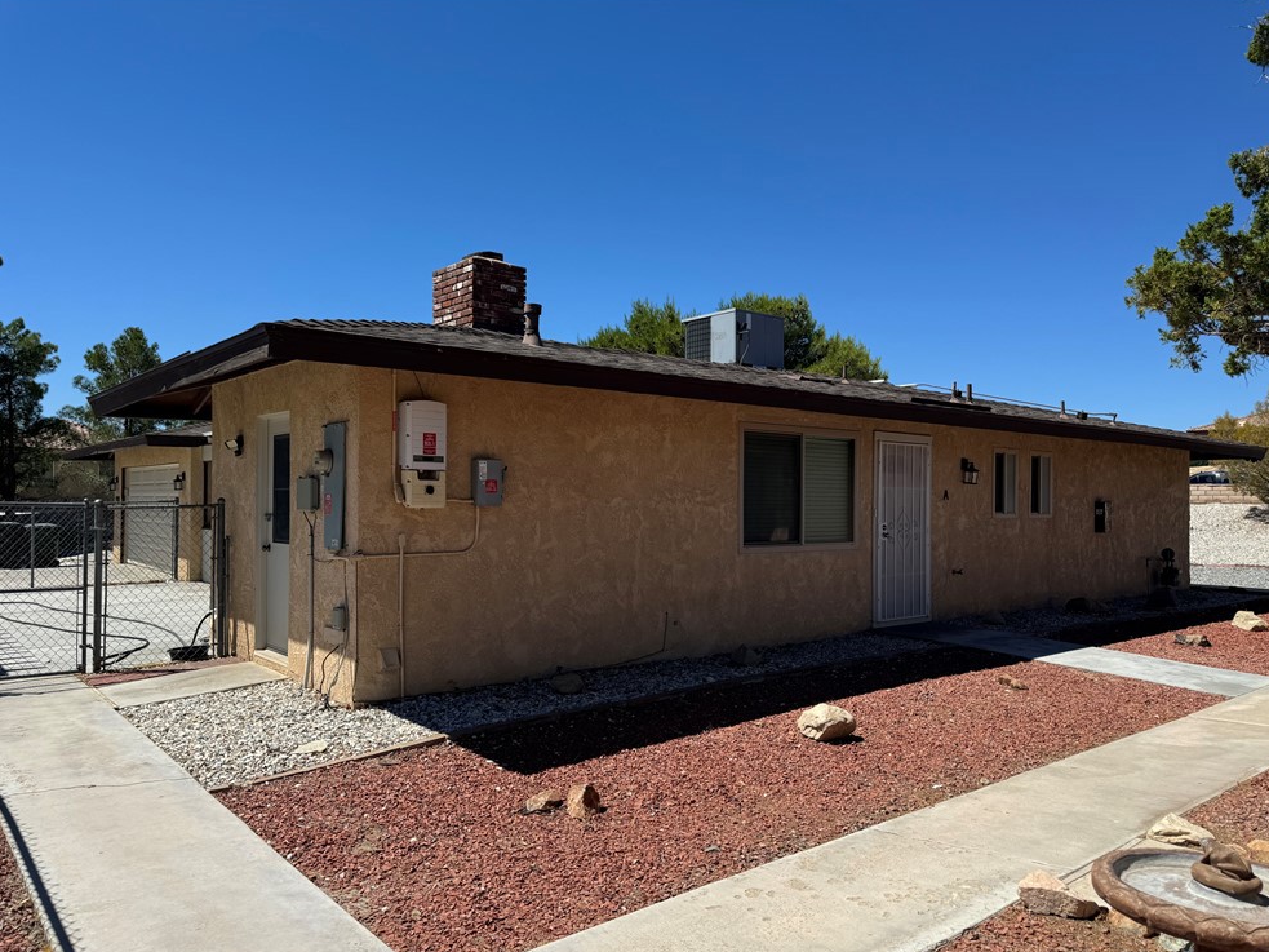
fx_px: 916
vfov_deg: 54.9
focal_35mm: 25
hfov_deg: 69.4
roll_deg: -0.5
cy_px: 487
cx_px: 639
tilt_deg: -0.6
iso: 80
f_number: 1.78
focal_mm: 6.76
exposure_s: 1/5348
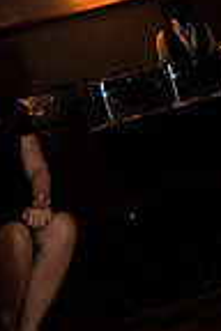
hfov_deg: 13.9
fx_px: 866
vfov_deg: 21.6
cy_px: 117
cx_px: 305
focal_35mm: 94
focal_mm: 20
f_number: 2.8
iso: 640
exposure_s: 1/60
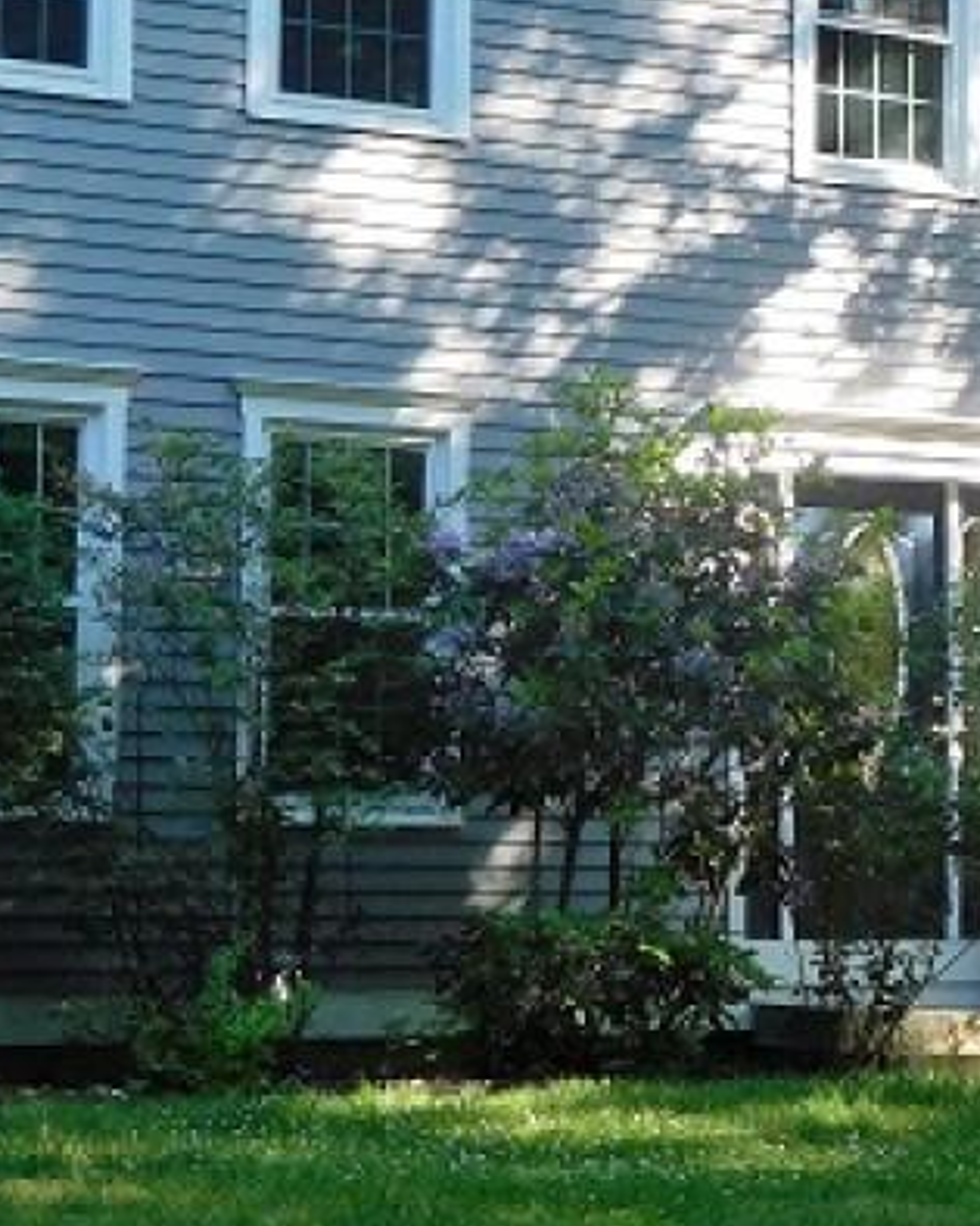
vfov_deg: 15.1
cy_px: 358
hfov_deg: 12.1
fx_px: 4606
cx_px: 809
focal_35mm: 127
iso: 125
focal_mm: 8.9
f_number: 4.1
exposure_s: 1/100
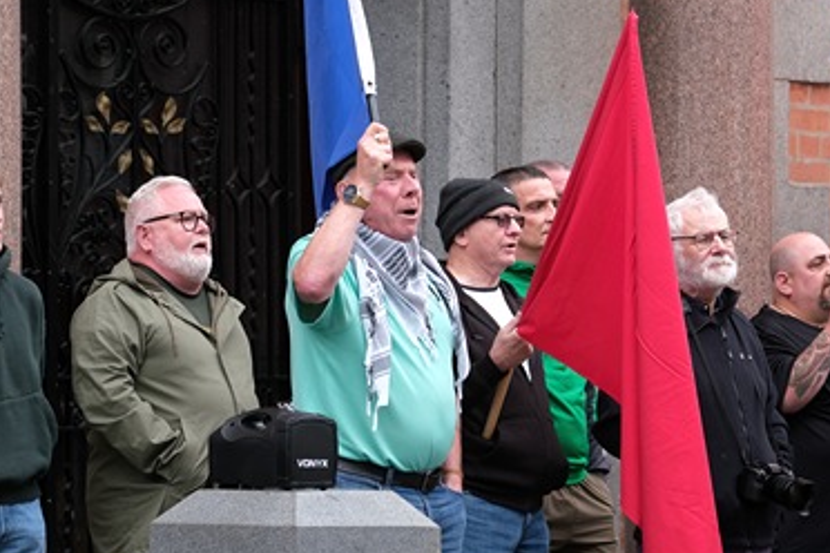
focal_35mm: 195
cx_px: 513
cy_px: 314
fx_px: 4495
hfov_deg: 10.5
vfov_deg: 7.0
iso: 400
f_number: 3.6
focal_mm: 80.4
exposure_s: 1/170
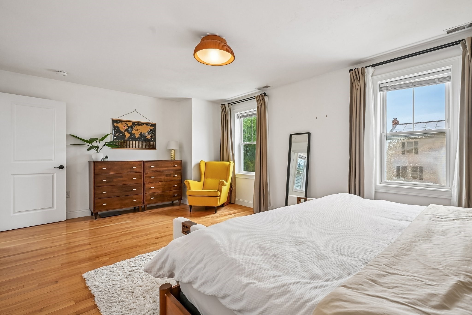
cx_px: 236
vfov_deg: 73.7
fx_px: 210
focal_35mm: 16
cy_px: 158
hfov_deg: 96.7
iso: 400
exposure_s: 1/50
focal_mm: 16
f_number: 8
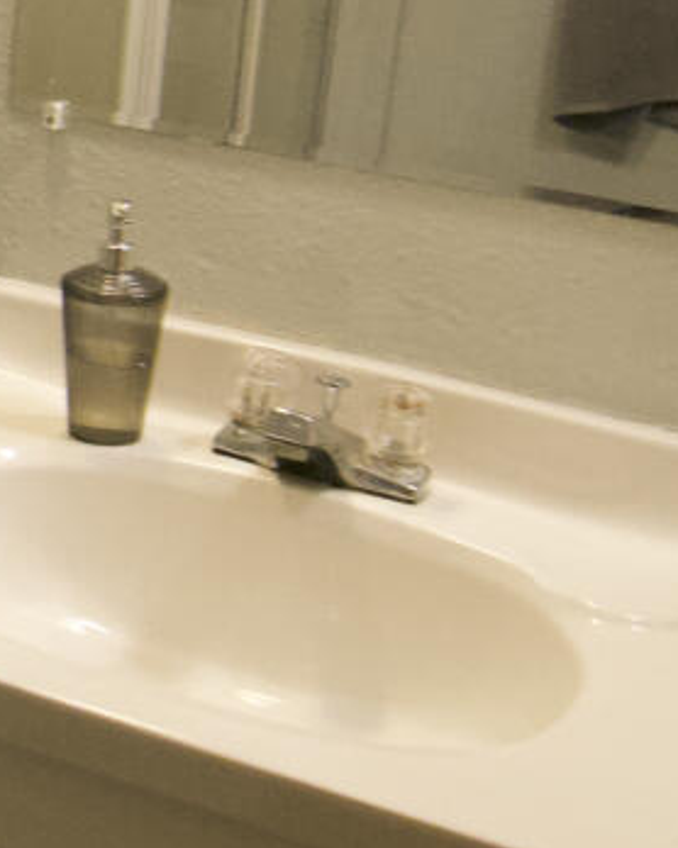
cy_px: 56
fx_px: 2033
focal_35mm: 81
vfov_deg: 22.9
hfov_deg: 16.5
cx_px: -455
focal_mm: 10
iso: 1400
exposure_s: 1/60
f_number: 3.5
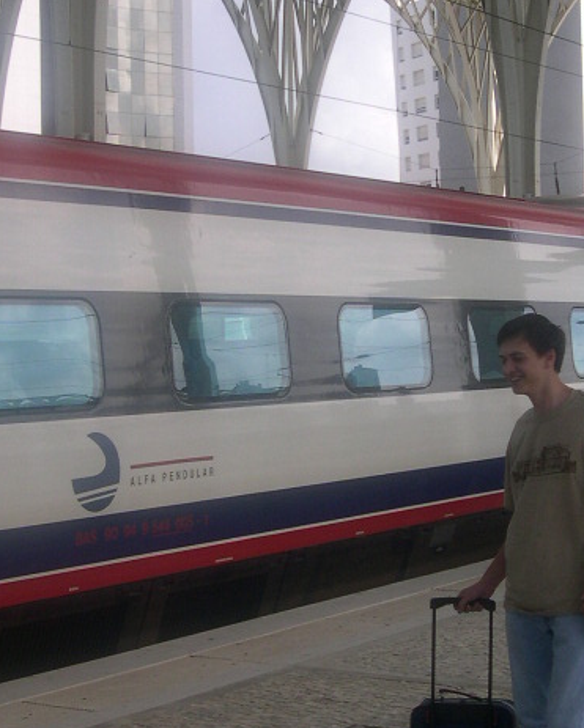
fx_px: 1770
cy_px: 396
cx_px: 335
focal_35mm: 82
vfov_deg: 23.3
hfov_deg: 18.7
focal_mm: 8
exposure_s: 1/153
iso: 100
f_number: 7.6
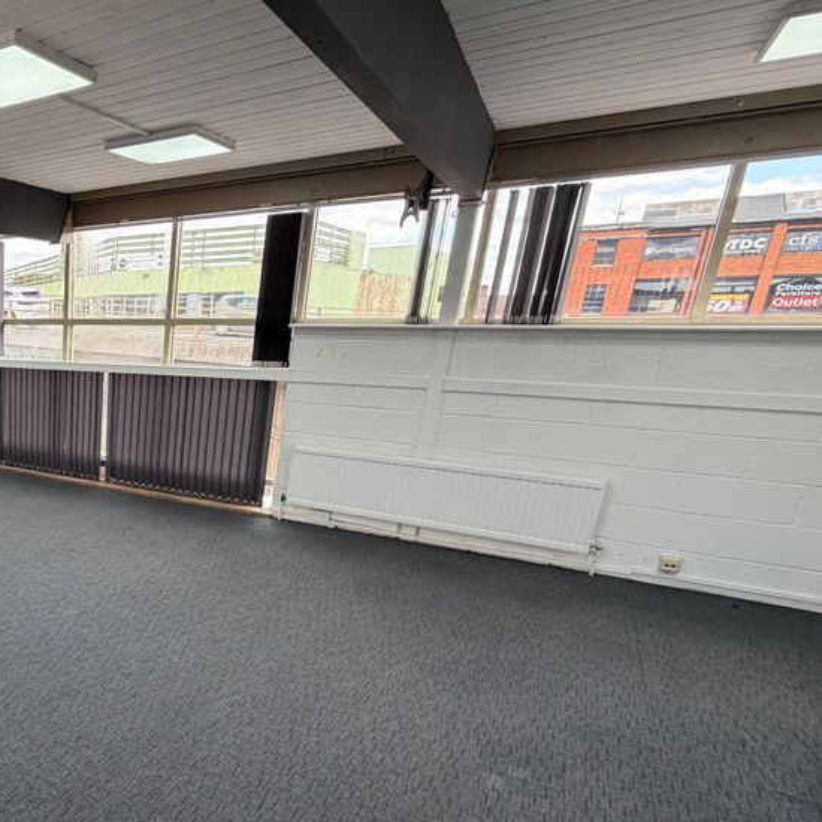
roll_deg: +0.8
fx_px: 672
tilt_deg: -16.6
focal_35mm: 25
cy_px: 515
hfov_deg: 50.5
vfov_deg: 62.0
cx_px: -4
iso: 100
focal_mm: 2.22
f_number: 2.2
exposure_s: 1/121
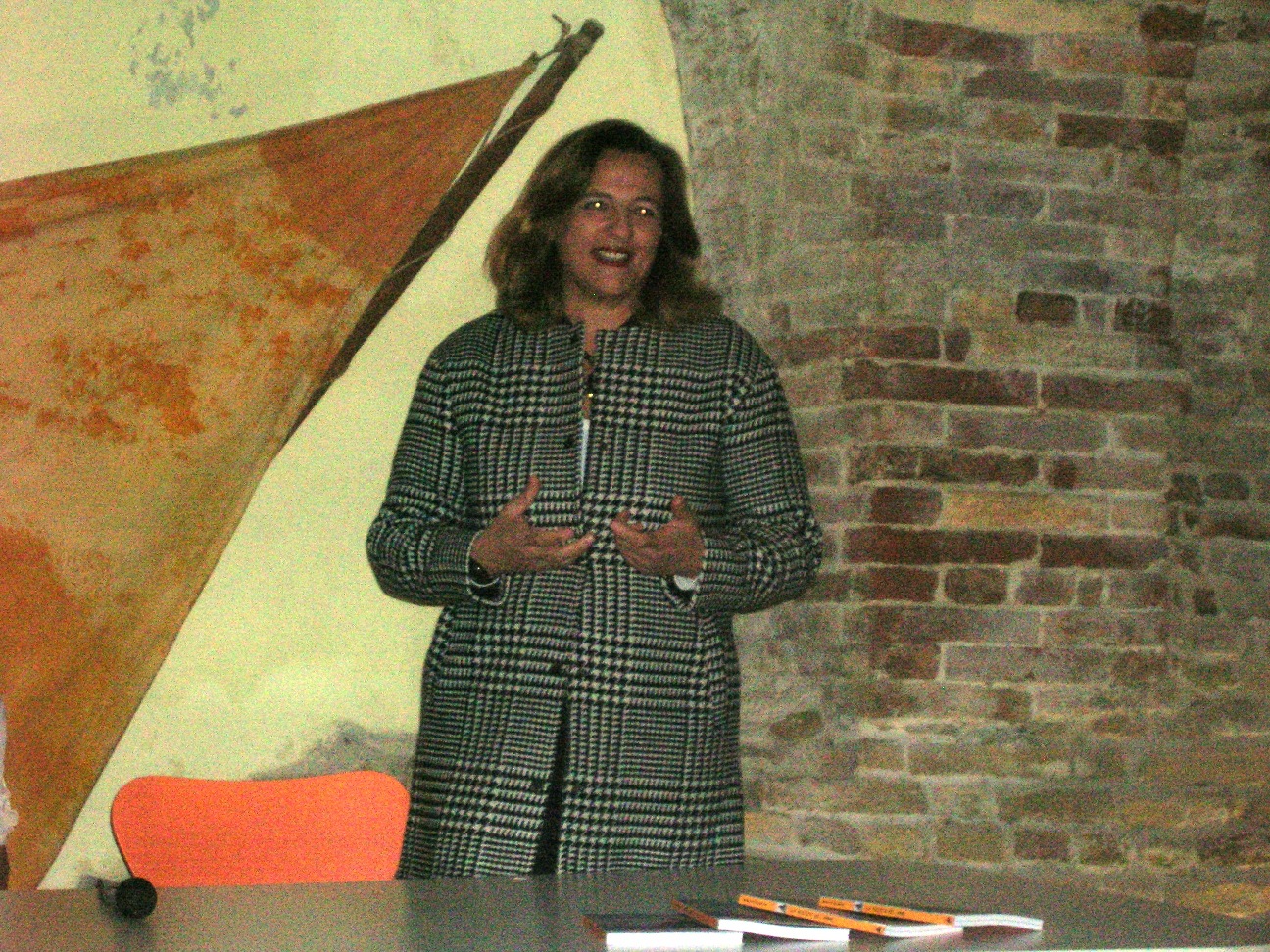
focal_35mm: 102
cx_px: 635
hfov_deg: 19.3
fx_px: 3742
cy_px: 476
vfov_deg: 14.5
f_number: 4.9
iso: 200
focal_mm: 17.1
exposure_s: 1/60.1
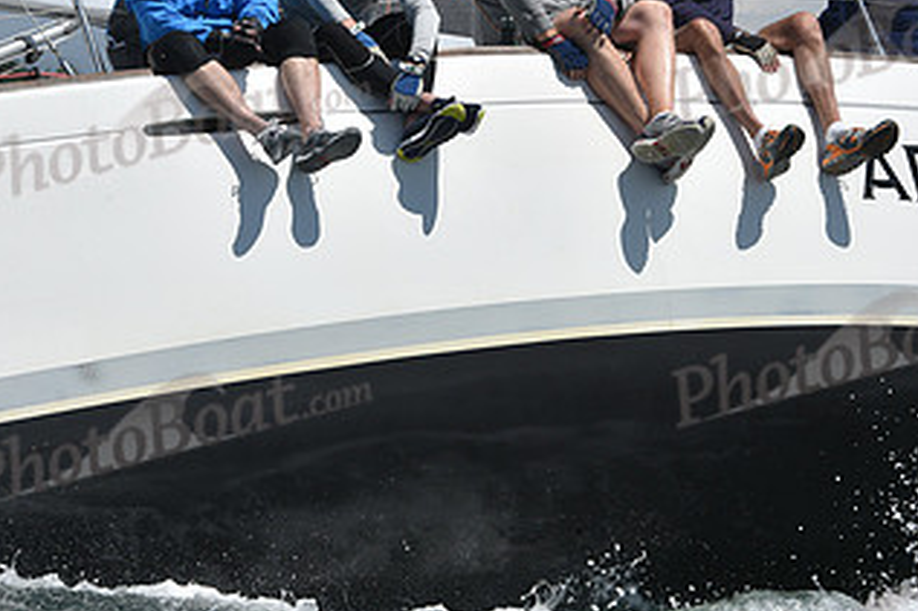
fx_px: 7238
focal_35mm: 284
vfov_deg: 4.8
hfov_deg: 7.3
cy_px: 242
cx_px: 524
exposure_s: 1/1250
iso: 250
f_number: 9
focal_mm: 155
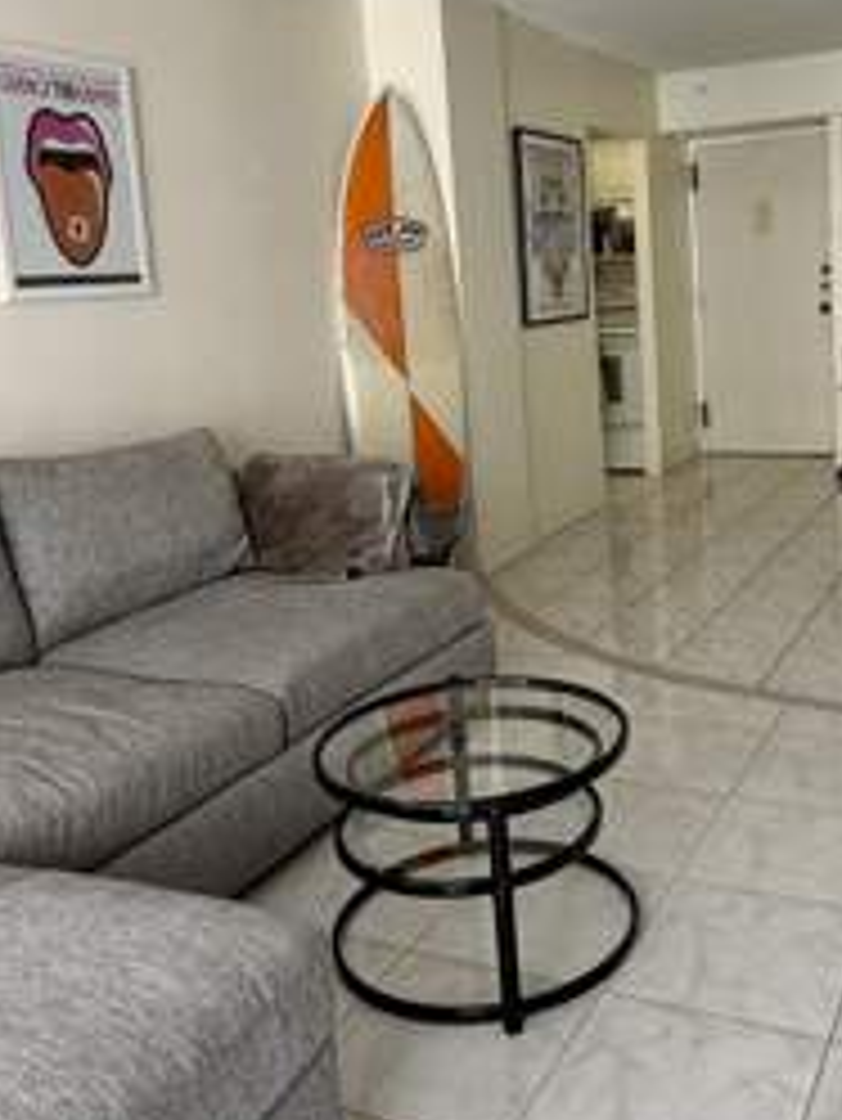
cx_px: 563
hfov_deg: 39.2
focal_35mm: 36
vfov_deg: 51.1
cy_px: 463
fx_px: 1167
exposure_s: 1/99
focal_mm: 2.22
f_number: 2.2
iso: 50
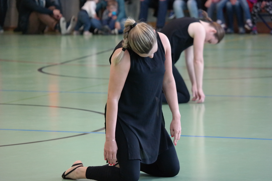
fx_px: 1511
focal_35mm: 200
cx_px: 136
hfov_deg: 10.3
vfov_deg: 6.9
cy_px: 90
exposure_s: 1/80
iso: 3200
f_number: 5
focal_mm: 130
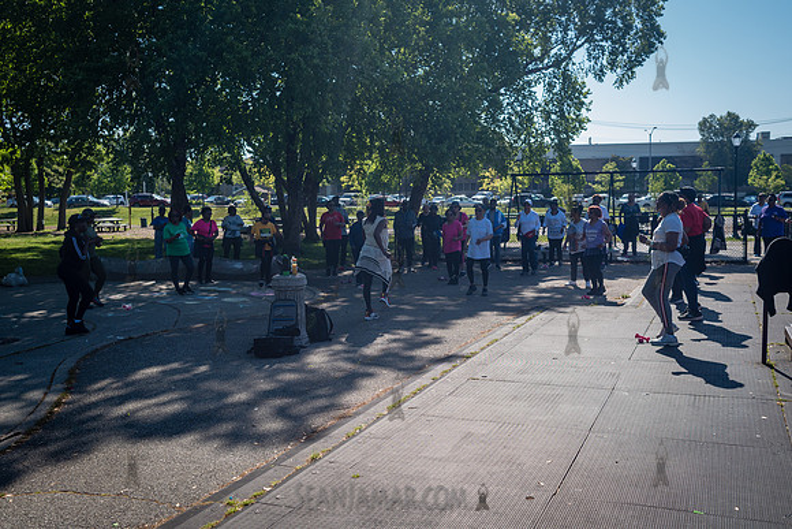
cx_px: 396
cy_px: 264
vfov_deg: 37.5
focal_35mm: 35
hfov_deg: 54.0
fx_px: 777
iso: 200
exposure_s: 1/1000
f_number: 4.5
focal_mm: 35
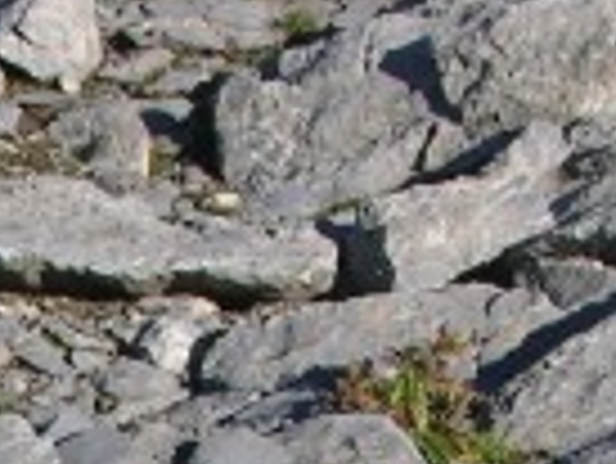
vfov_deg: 2.8
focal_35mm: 524
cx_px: -791
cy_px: 1689
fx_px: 9333
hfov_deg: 3.7
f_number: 5.9
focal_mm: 17.8
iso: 50
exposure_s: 1/264
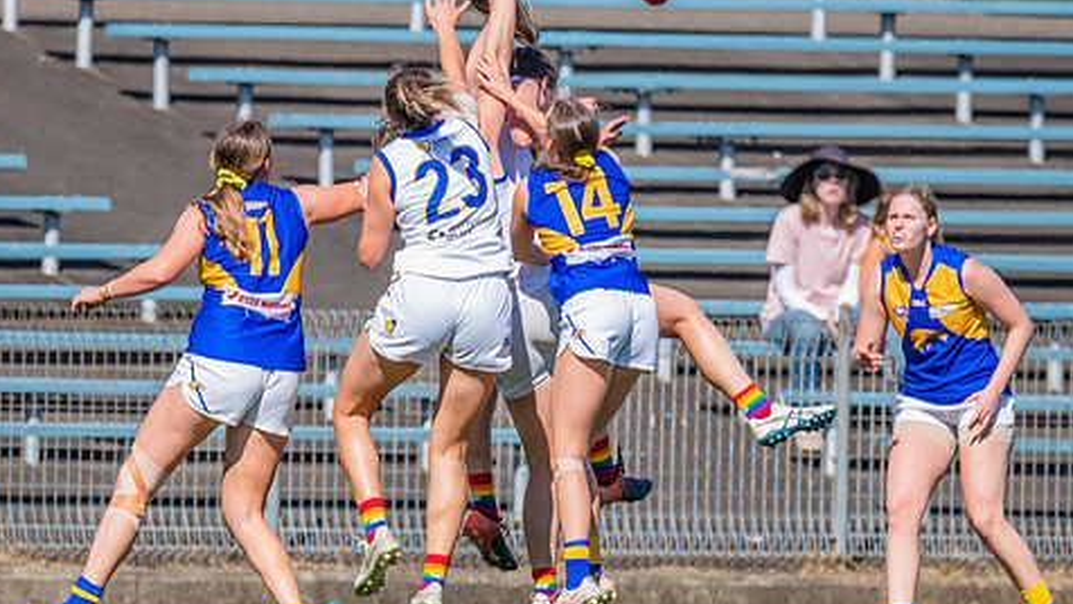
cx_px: 369
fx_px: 31105
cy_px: 307
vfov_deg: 1.1
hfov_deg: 2.0
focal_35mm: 1093
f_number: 10
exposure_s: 1/1600
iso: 800
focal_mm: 600
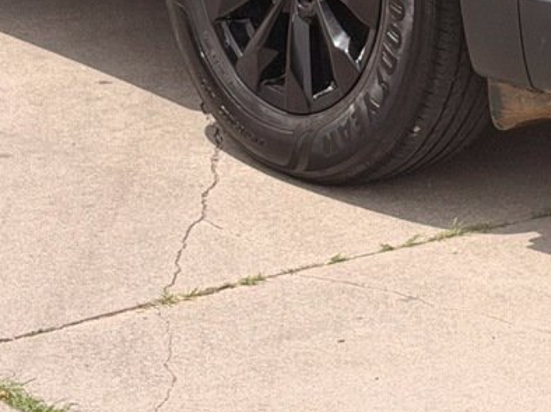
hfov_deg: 10.1
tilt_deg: -7.8
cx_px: 436
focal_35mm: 195
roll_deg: +0.9
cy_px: -339
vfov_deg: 7.4
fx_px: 3102
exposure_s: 1/5208
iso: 80
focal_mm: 6.76
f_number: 1.78
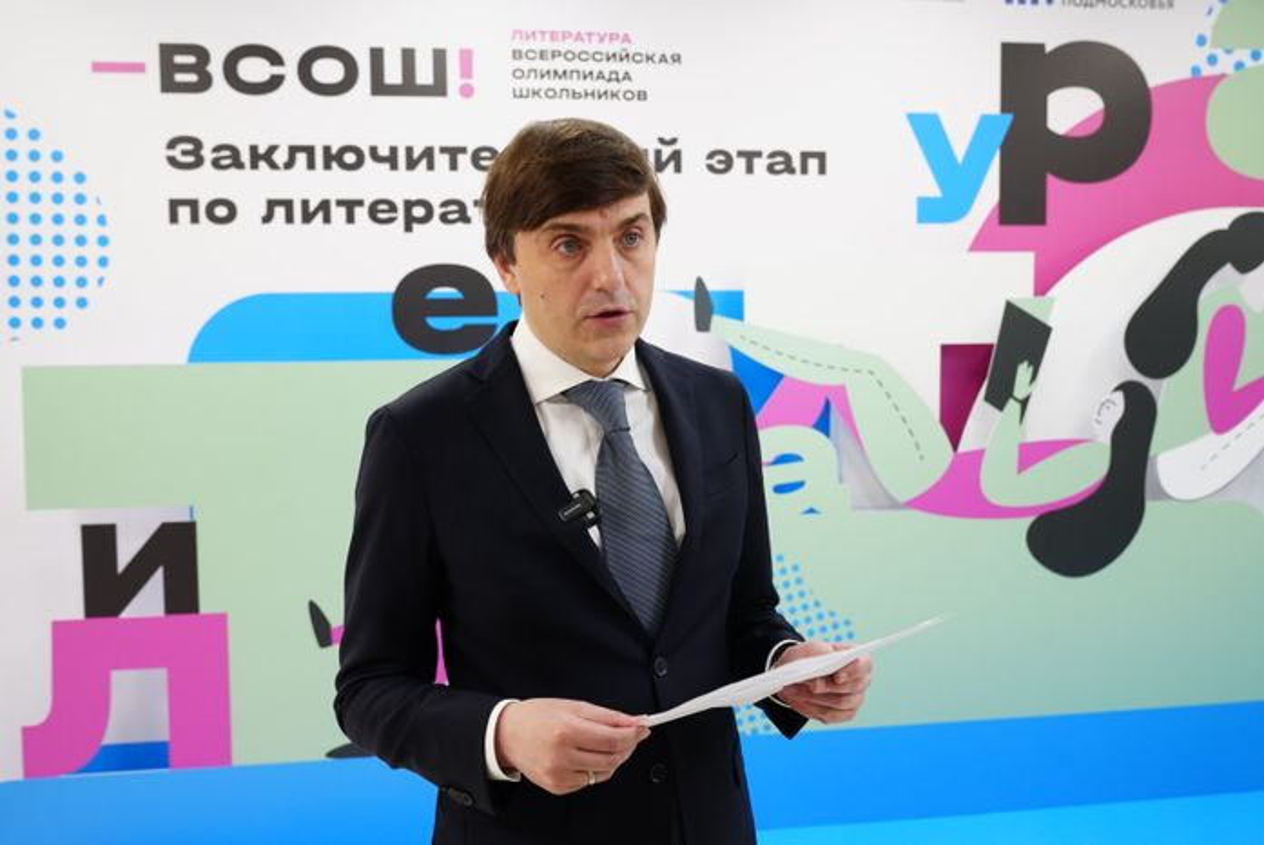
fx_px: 1195
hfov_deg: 55.8
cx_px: 632
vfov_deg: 39.0
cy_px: 422
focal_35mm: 34
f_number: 5.6
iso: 3200
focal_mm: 34
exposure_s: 1/160
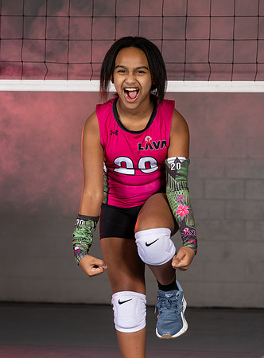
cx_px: 184
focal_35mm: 163
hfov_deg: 9.0
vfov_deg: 12.2
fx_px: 1670
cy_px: 178
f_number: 6.3
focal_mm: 104
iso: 64
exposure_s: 1/125
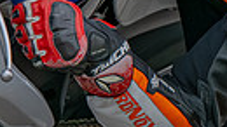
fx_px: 16432
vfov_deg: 0.4
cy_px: 75
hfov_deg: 0.8
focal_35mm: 2731
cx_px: 112
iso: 500
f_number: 6
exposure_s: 1/1250
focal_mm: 450
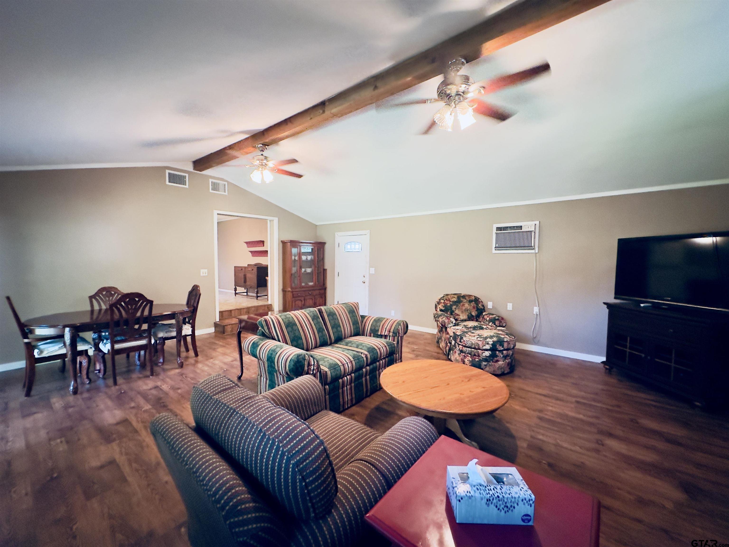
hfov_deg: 102.1
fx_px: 295
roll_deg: +0.1
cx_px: 364
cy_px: 274
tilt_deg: -2.8
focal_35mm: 14
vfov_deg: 85.7
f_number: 2.2
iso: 1250
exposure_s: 1/40
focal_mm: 2.22
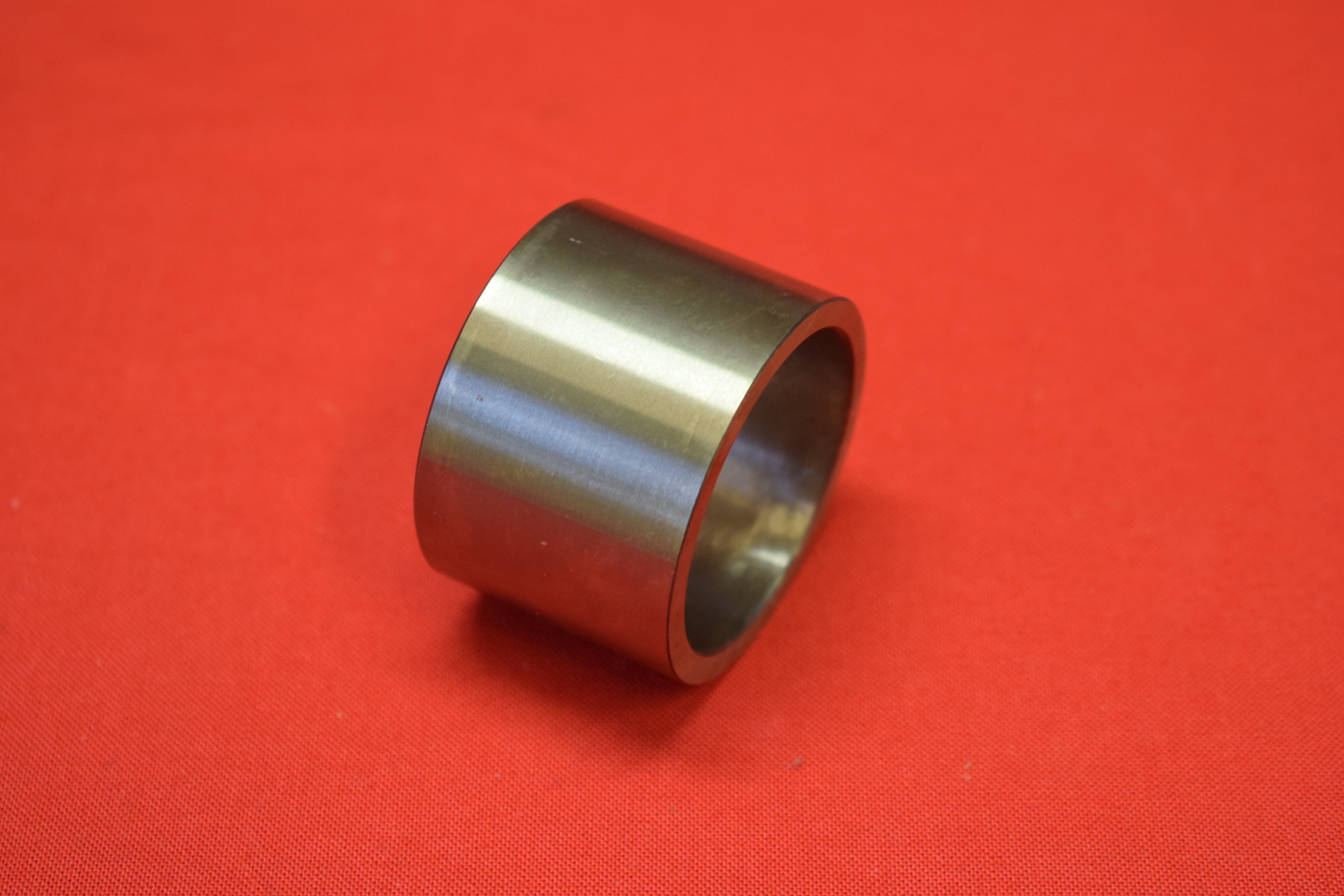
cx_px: 672
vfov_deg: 16.6
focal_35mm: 82
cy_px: 448
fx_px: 3081
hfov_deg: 24.6
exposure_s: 1/60
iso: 1000
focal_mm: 55
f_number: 5.6
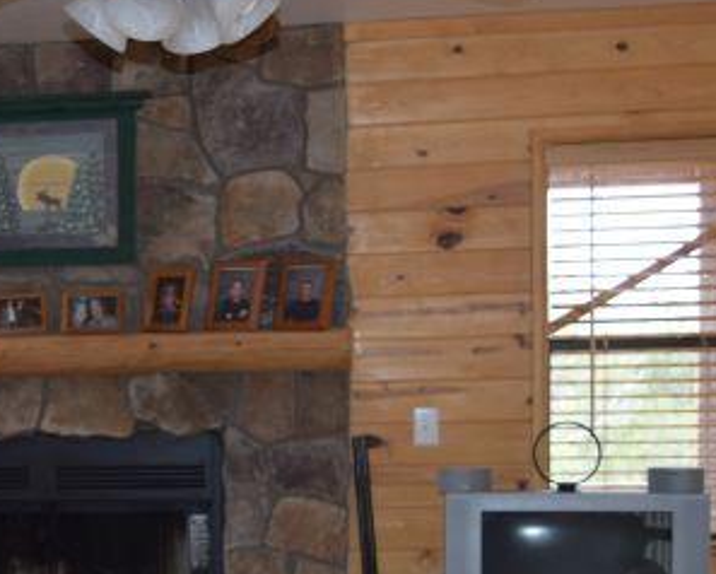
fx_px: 1930
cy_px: 491
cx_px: -113
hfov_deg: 19.9
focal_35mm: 91
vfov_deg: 16.7
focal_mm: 24
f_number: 4
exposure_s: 1/60
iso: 250
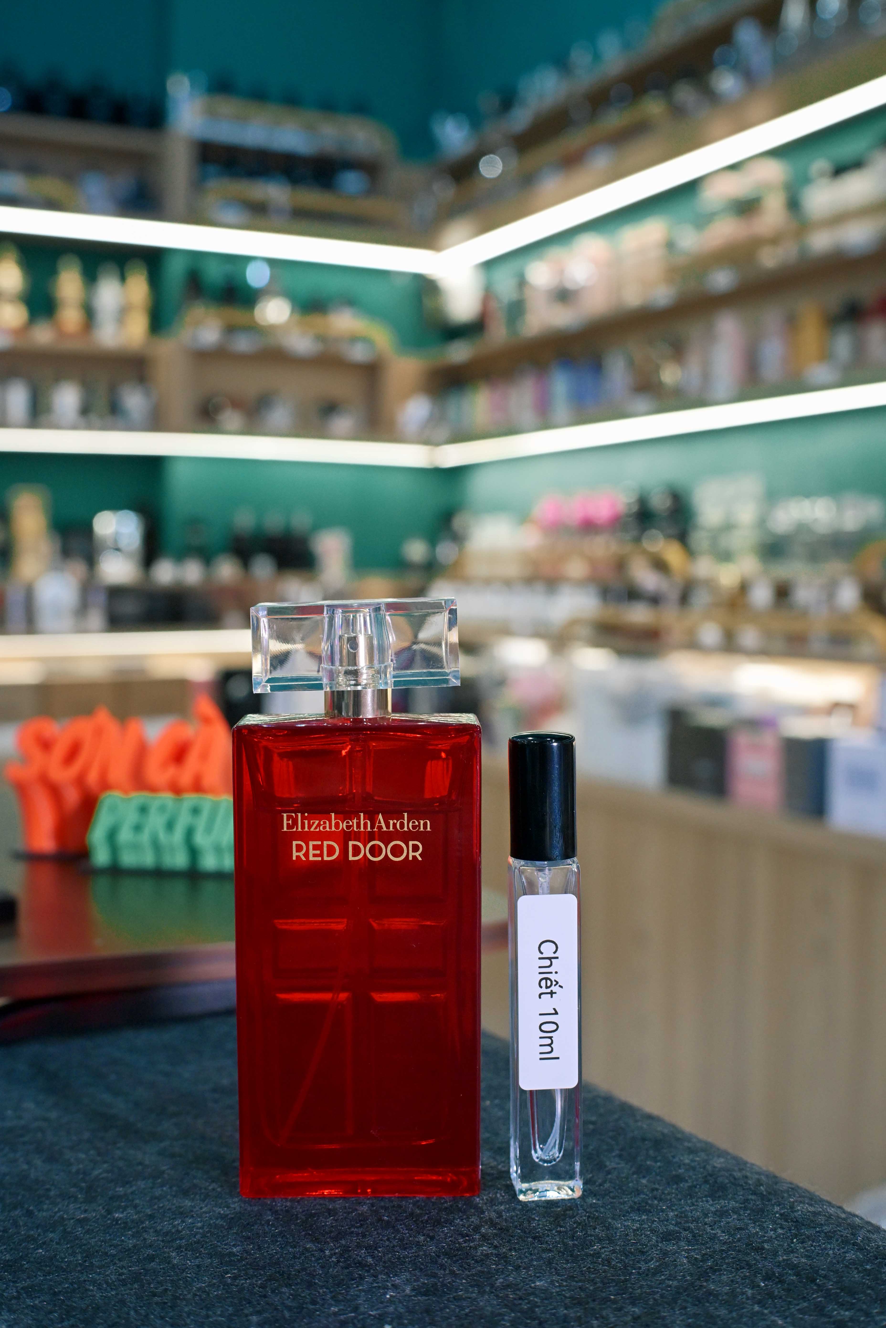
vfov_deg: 51.3
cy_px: 664
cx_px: 443
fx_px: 1384
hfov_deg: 35.5
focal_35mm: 38
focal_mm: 25
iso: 1600
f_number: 3.5
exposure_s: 1/100
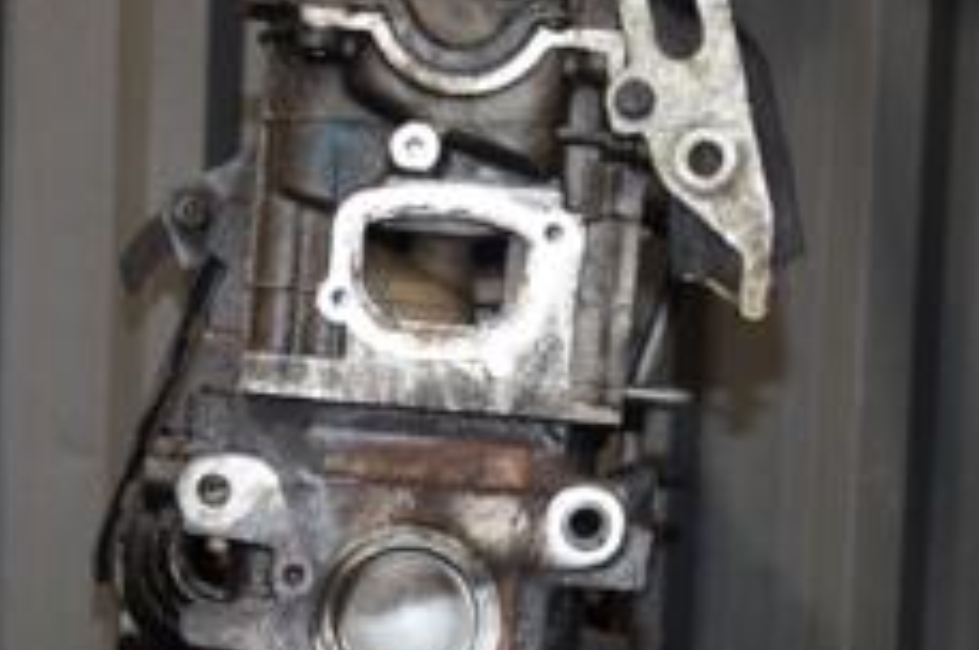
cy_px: 612
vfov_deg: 10.8
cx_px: 239
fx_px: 3422
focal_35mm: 126
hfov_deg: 16.2
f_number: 5
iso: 800
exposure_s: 1/60
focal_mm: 32
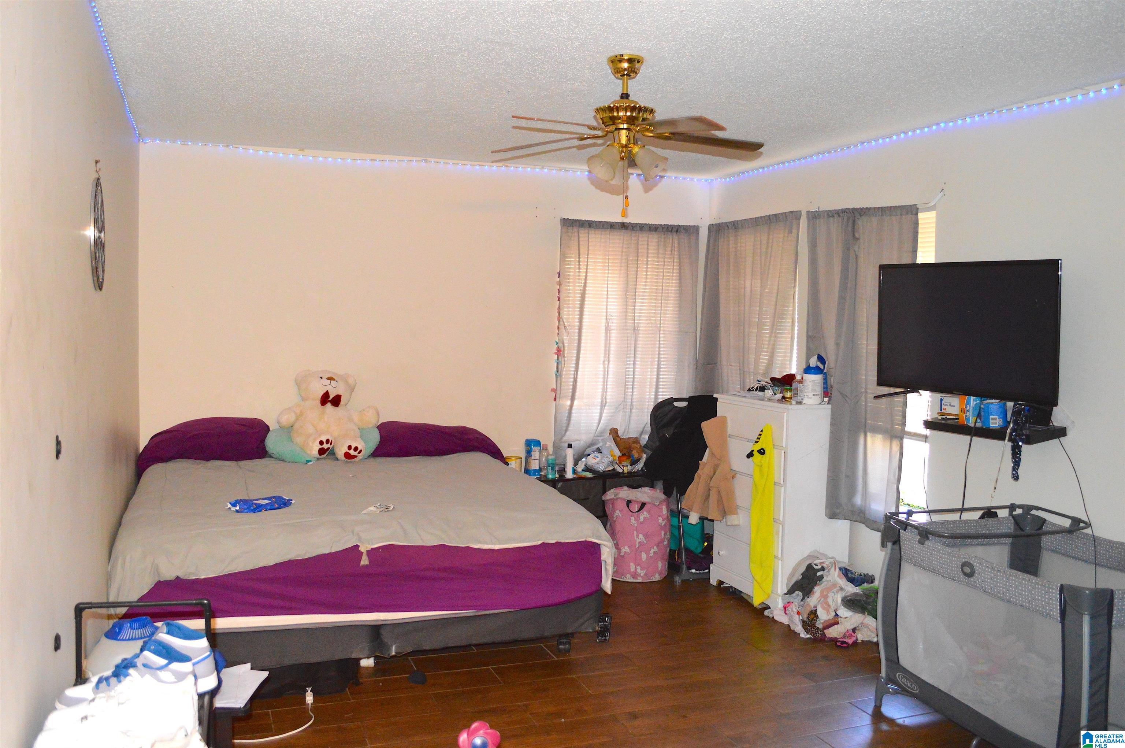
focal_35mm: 30
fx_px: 937
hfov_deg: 62.0
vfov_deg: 43.5
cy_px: 374
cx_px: 562
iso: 2500
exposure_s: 1/60
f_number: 3.8
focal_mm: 20
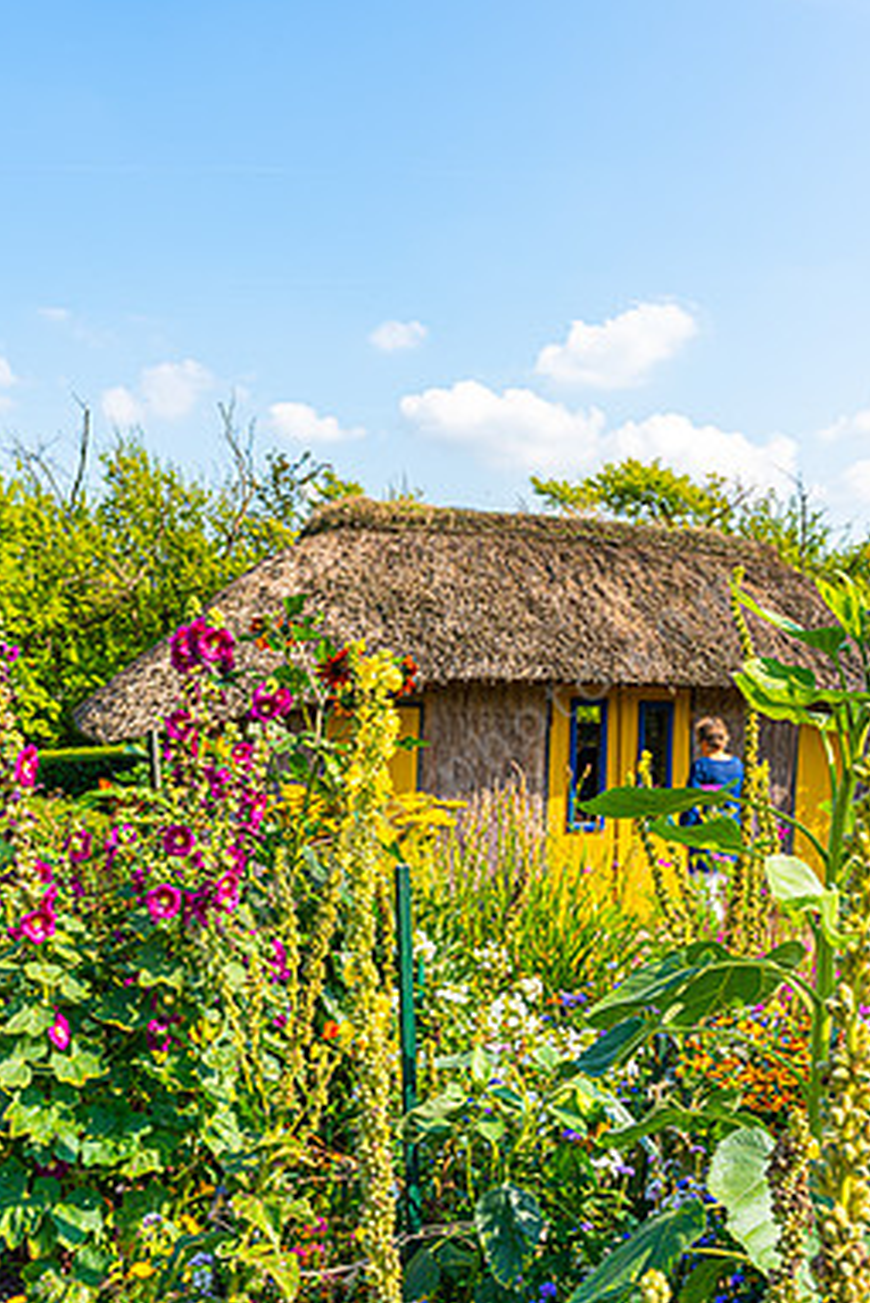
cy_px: 761
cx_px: 467
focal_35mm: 33
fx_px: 1195
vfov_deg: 56.9
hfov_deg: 40.0
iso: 100
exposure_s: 1/125
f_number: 8
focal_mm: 28
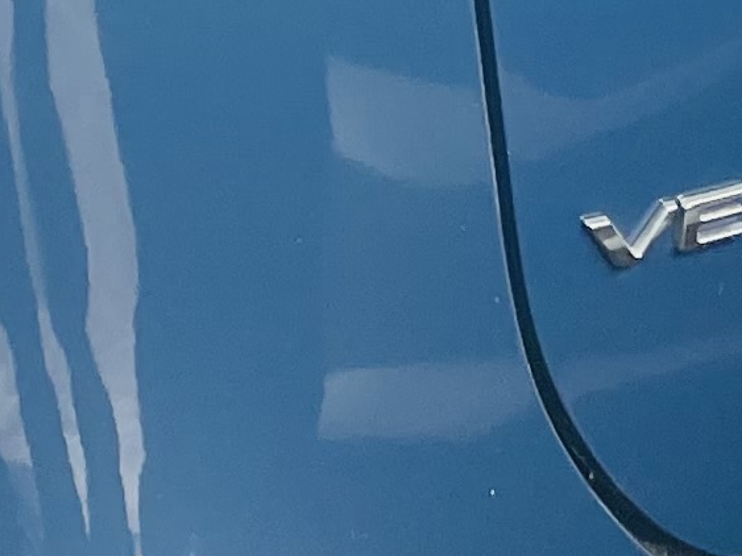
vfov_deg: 7.9
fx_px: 3836
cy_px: -545
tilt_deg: -18.3
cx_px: -268
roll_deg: -0.6
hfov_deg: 10.8
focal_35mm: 179
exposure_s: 1/121
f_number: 1.6
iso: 100
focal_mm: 5.1
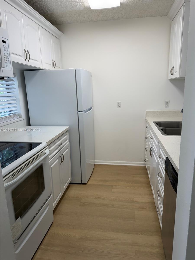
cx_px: 98
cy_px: 130
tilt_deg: -13.1
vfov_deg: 71.6
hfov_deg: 56.8
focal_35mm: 24
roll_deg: +2.0
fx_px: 180
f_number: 1.78
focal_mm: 6.76
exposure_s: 1/298
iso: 64
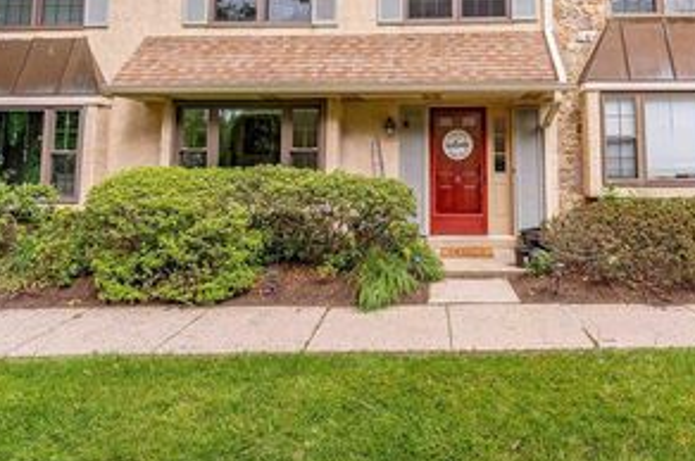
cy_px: 125
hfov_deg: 72.7
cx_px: 431
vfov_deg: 51.2
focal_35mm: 24
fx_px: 463
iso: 320
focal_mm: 14
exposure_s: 1/500
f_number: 8
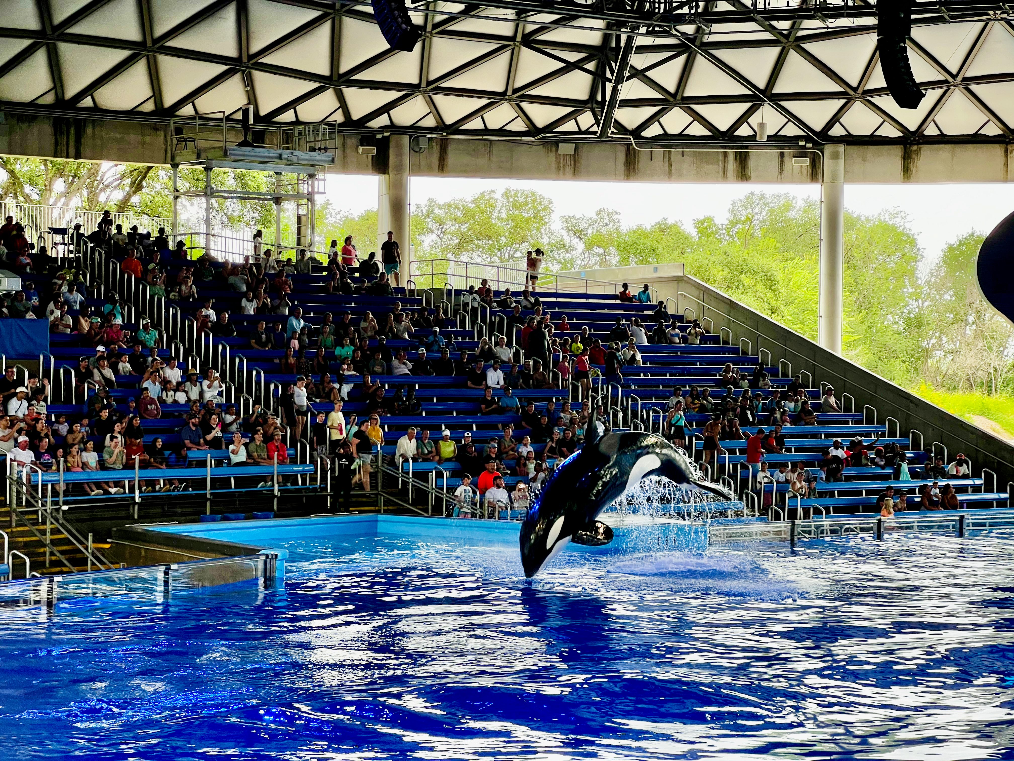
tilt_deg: -0.4
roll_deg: +0.7
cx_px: 507
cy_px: 380
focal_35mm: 77
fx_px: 2256
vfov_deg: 19.1
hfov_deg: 25.3
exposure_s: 1/120
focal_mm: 9
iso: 50
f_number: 2.8
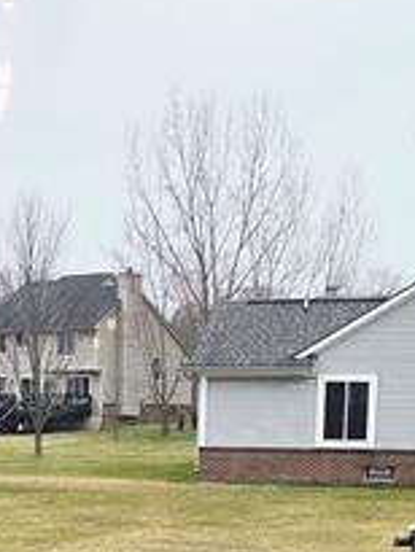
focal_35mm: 86
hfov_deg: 17.1
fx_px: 1373
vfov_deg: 21.1
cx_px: 143
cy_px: 670
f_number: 1.8
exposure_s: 1/2500
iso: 80
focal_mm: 5.4
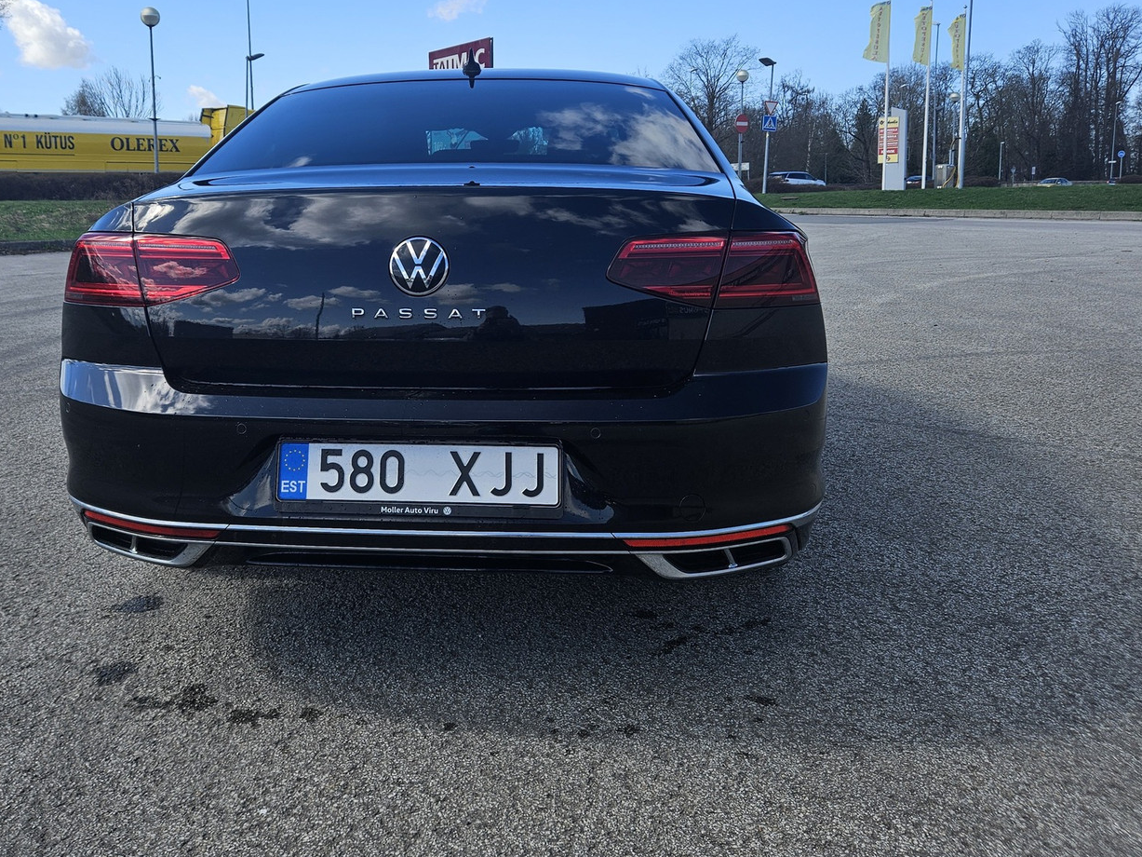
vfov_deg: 46.3
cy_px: 309
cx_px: 466
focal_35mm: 30
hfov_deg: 59.6
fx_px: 990
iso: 25
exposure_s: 1/1061
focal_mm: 5.4
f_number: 1.8
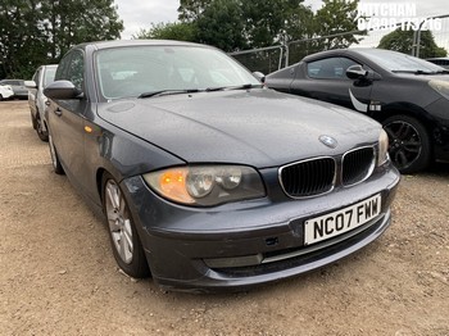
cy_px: 168
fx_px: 337
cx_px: 224
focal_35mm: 26
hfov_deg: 67.3
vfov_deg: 53.0
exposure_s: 1/345
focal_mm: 4.25
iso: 32
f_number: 1.8
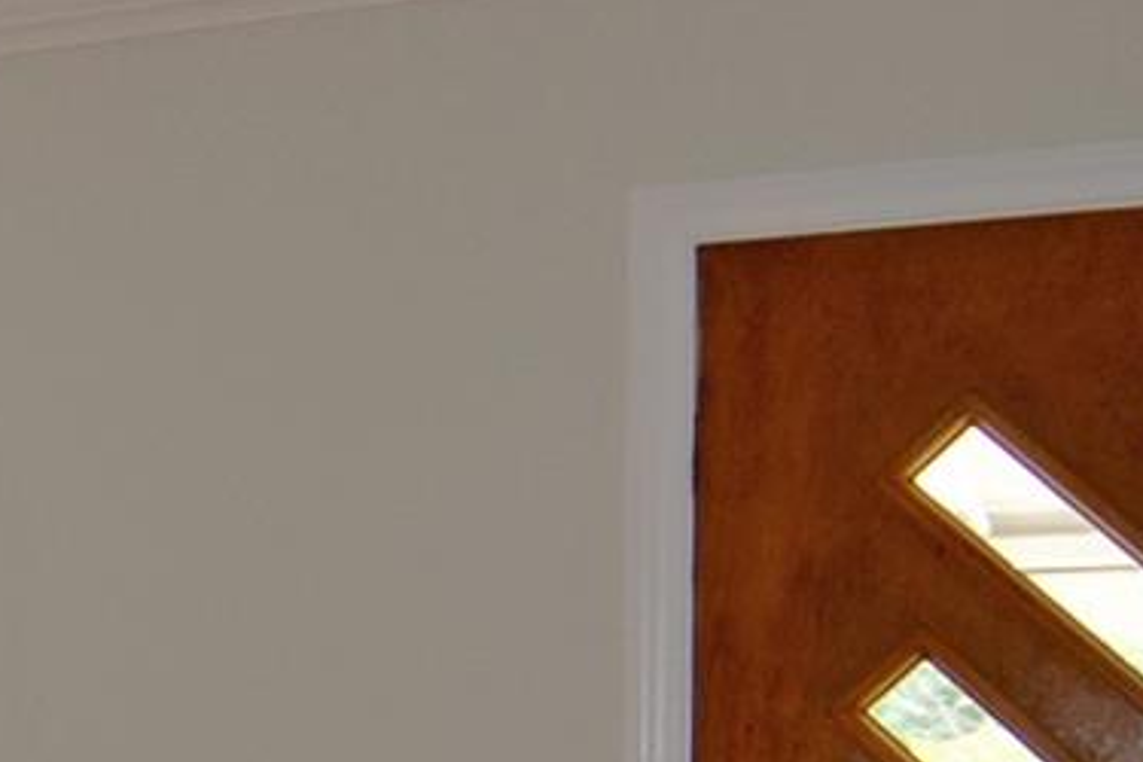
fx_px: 3111
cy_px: 835
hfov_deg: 17.5
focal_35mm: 98
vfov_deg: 13.7
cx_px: -826
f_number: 4
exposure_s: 1/125
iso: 200
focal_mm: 12
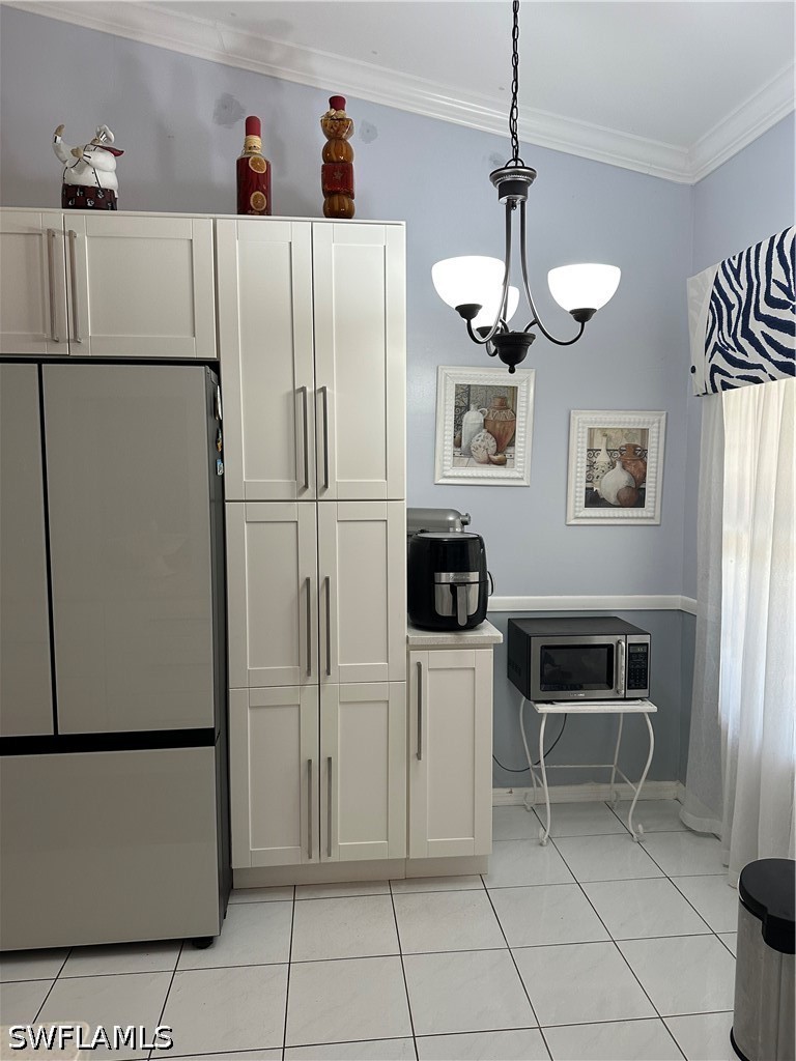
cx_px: 398
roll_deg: +0.6
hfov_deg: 56.8
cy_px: 530
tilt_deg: -5.1
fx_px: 736
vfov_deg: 71.6
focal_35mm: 24
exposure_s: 1/120
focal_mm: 6.86
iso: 160
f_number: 1.78
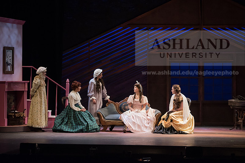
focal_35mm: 116
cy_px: 82
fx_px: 790
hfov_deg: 17.6
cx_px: 122
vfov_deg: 11.8
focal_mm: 116
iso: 3200
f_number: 3.5
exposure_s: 1/500
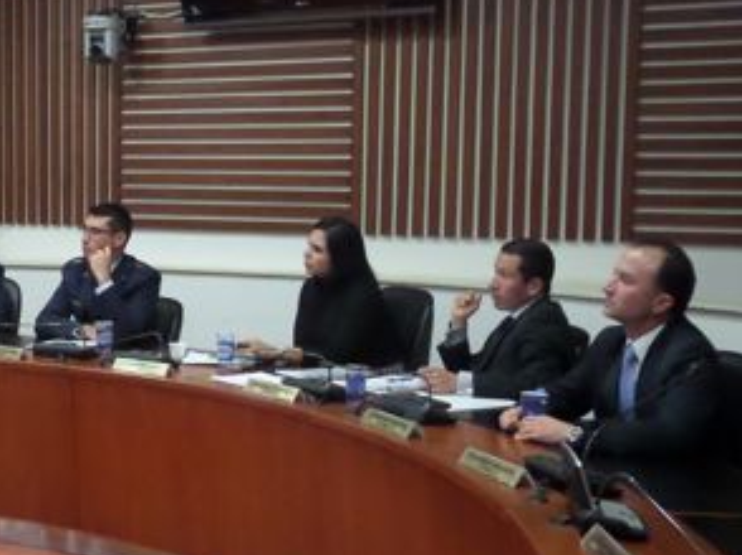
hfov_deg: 29.9
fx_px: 1349
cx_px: 126
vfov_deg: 23.2
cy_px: 296
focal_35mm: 63
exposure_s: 1/20
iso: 640
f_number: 3.7
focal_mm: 6.7
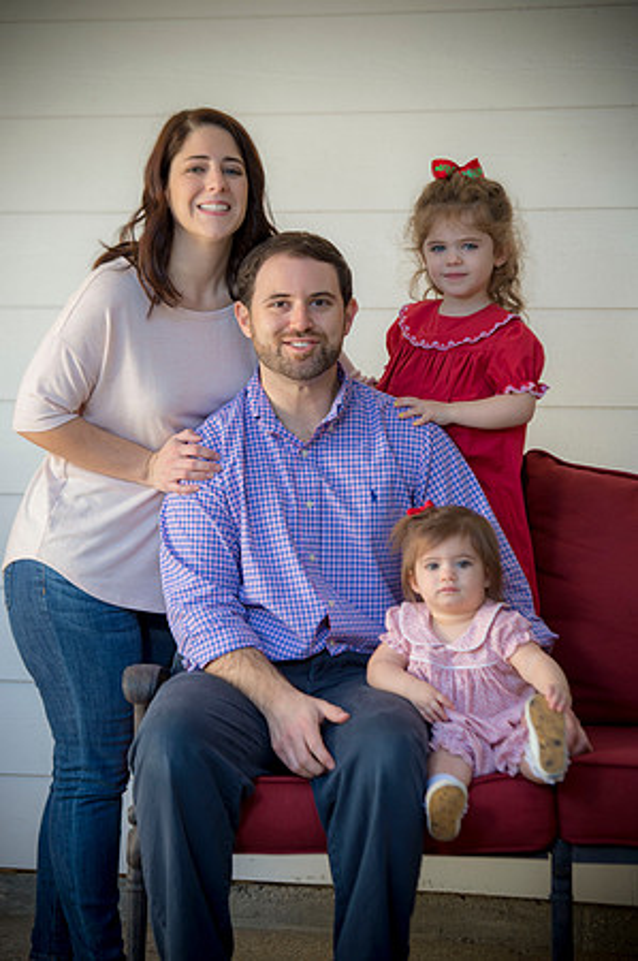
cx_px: 319
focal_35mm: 130
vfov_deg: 15.8
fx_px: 3464
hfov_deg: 10.5
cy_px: 480
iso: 320
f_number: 4
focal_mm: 130
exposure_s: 1/200
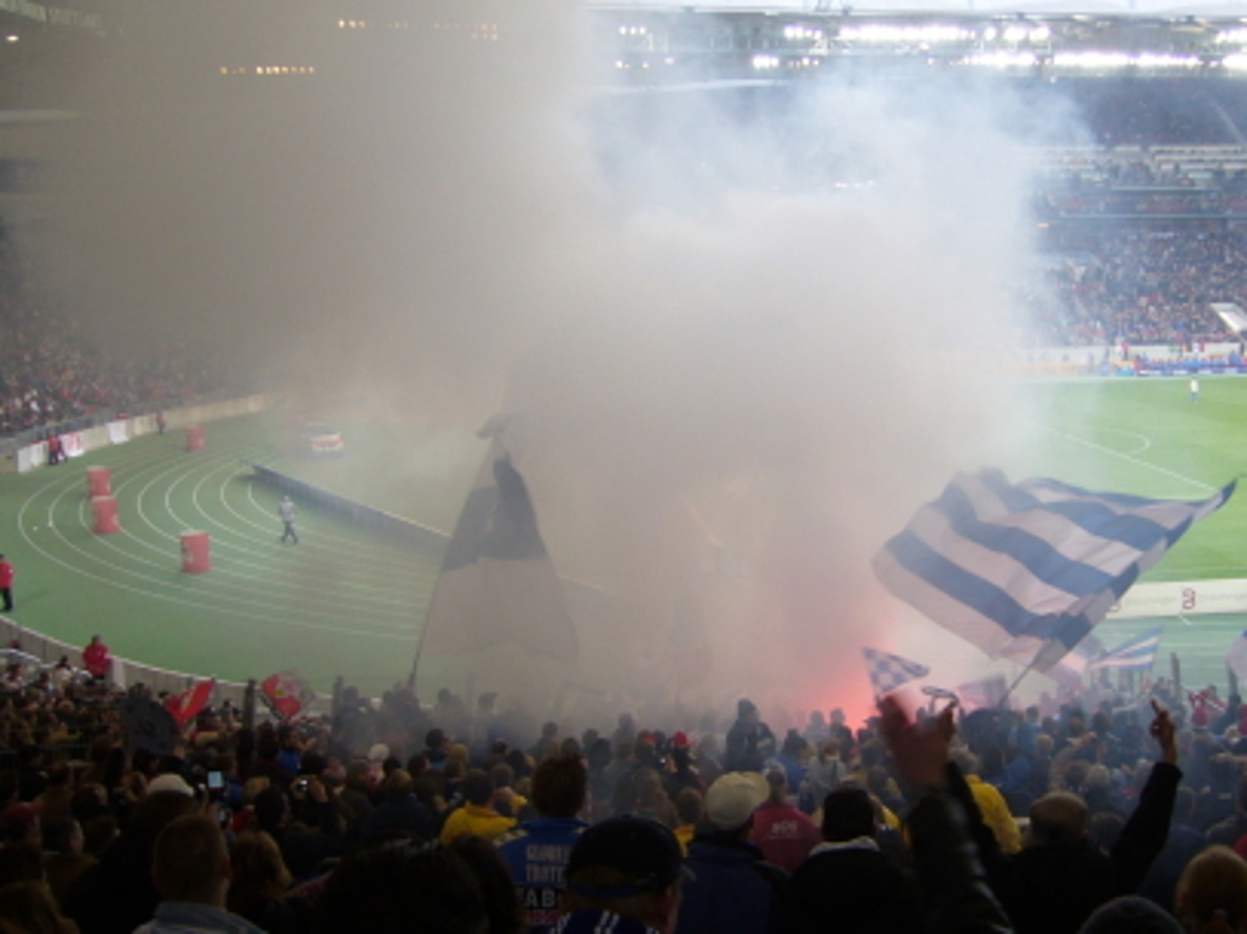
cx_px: 760
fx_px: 1549
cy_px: 476
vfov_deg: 33.6
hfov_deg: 43.6
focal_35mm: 43
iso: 80
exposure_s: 1/40
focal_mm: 5.8
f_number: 2.8
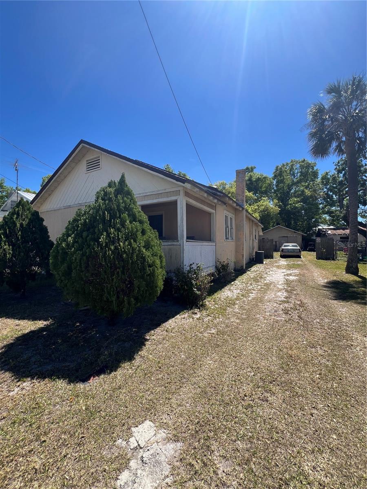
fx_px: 184
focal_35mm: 13
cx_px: 184
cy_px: 244
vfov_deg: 106.2
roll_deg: -0.7
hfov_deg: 89.9
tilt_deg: +0.0
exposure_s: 1/903
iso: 32
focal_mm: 1.57
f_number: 1.8
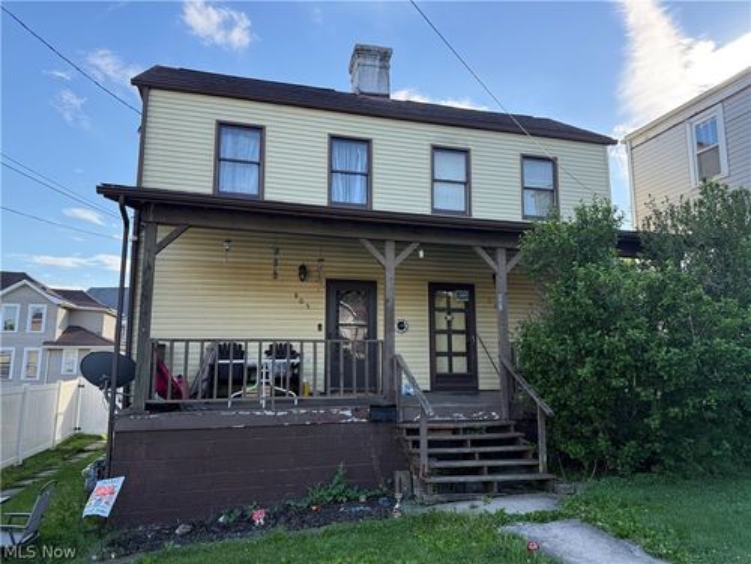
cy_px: 282
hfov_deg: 71.6
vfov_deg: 56.8
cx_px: 376
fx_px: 521
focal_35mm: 24
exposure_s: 1/1032
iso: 100
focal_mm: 6.76
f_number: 1.78
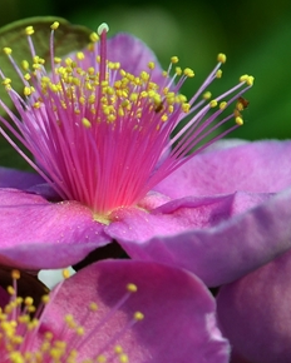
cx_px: -24
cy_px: 292
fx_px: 3556
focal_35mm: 330
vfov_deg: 5.9
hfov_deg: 4.7
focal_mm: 85
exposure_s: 1/400
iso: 100
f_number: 8
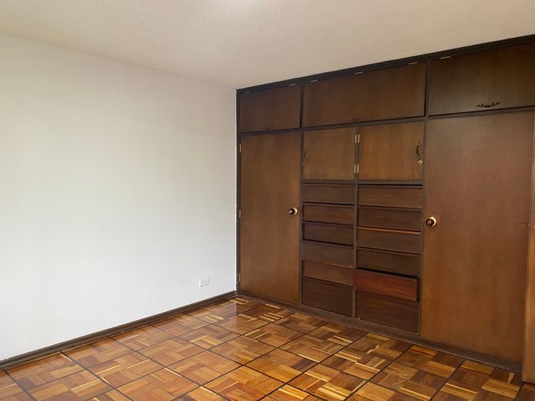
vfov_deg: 53.0
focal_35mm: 26
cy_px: 200
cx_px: 268
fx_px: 402
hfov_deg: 67.3
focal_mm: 4.25
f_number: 1.8
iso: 160
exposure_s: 1/60
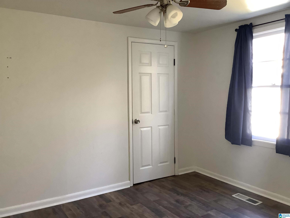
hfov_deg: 58.4
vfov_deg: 45.4
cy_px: 109
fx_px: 260
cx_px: 145
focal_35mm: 31
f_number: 2.4
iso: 200
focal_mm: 3.3
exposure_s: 1/60
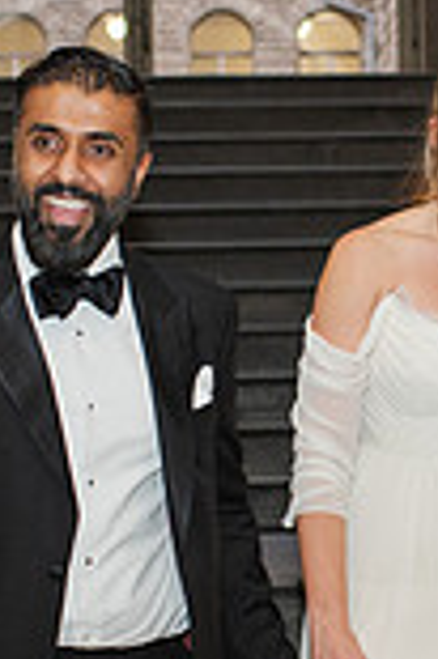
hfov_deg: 8.9
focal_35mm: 154
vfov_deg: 13.3
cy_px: 393
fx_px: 2817
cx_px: 411
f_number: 3.5
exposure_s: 1/200
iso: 1000
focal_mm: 35
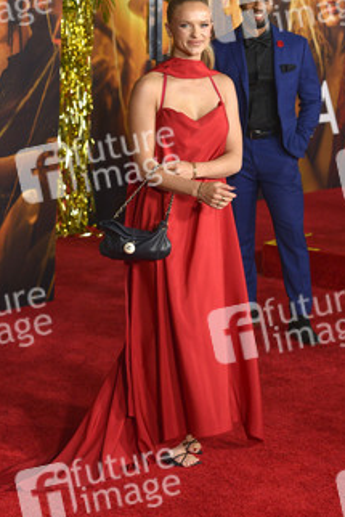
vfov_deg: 23.4
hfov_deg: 15.7
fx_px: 1249
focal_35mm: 87
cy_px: 246
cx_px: 145
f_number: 5
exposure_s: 1/320
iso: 2000
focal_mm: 70
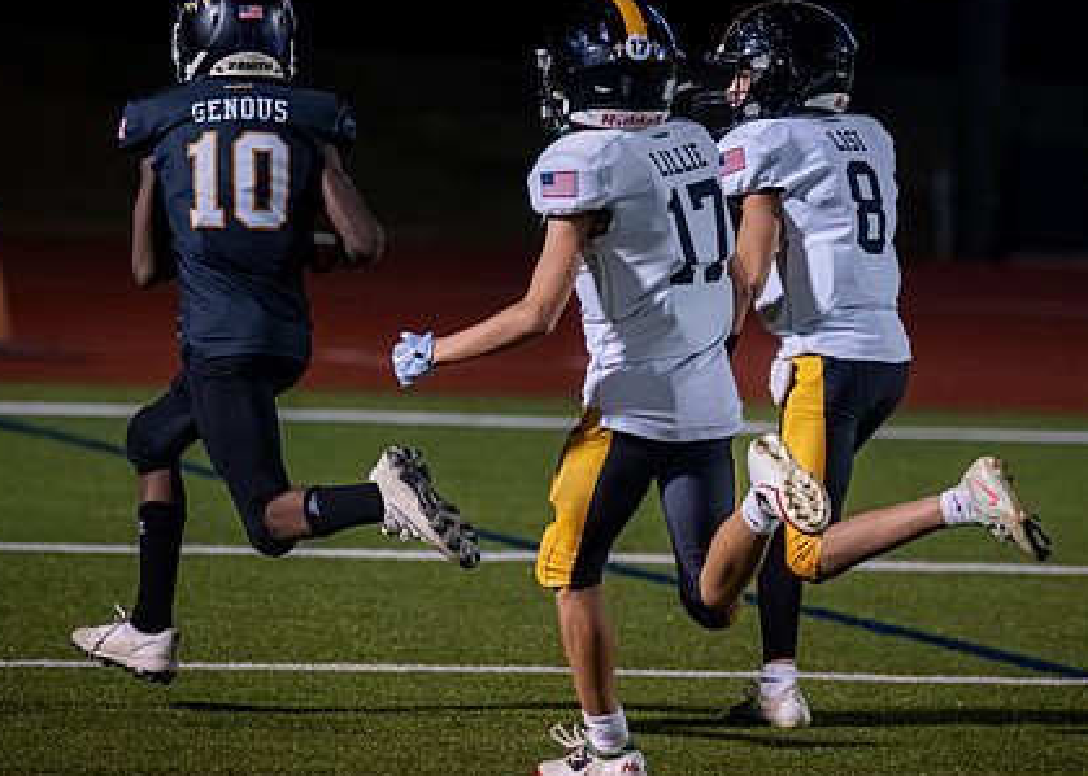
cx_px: 352
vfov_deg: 5.0
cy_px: 391
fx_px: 8896
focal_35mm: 288
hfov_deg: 7.0
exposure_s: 1/1000
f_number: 2.8
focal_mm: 151
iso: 2500
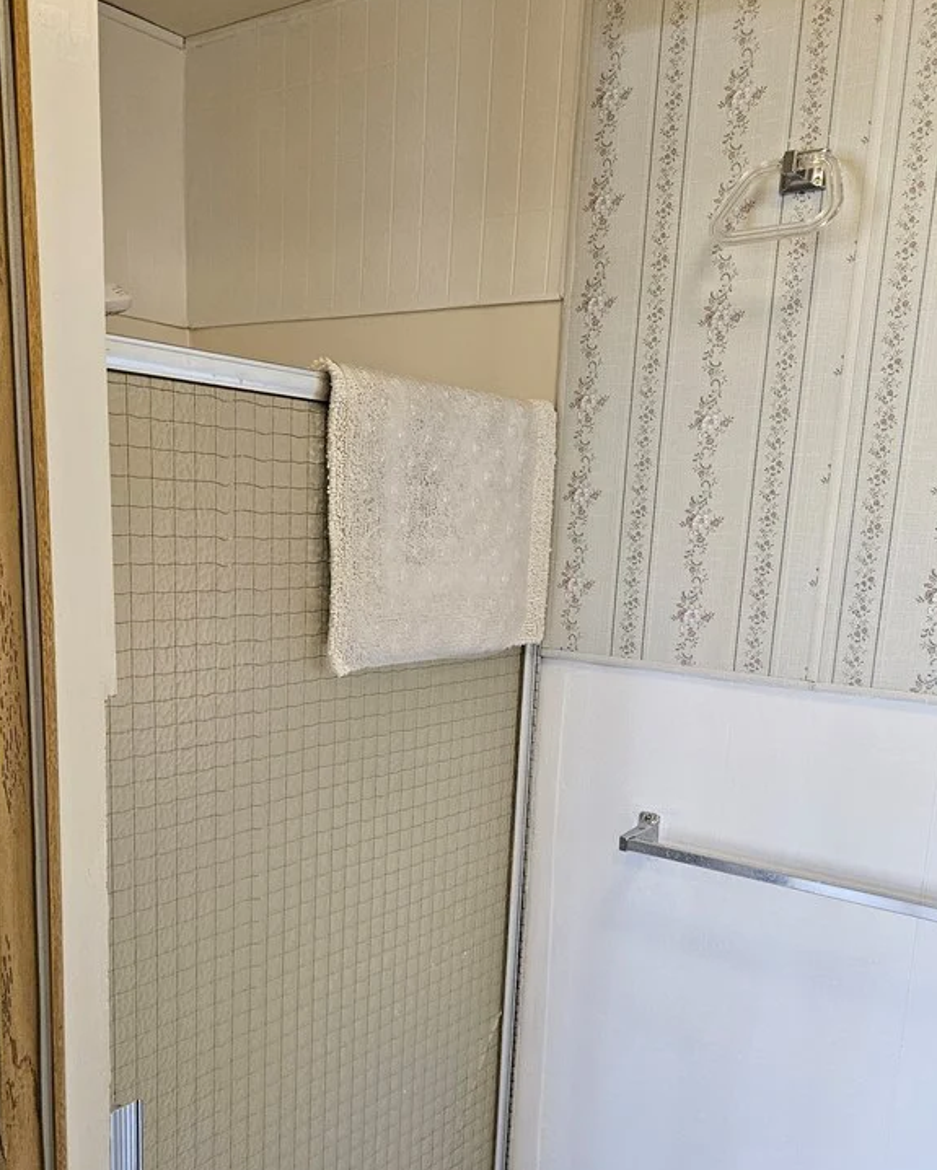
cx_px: 450
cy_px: 738
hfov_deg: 45.8
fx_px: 1109
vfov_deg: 54.9
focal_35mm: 32
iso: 320
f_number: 1.8
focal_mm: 5.4
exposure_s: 1/120
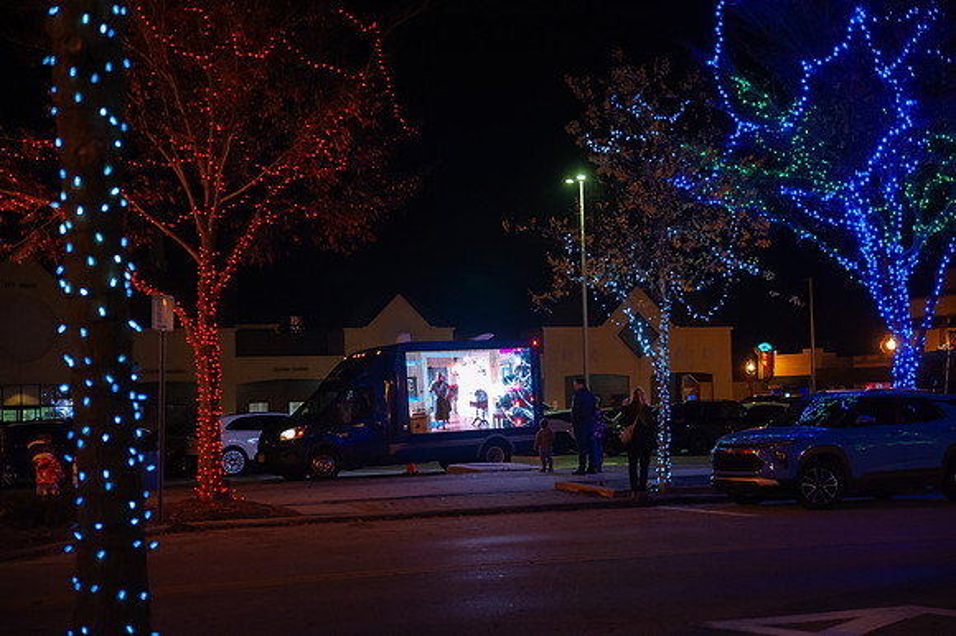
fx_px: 1380
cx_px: 478
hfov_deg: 38.2
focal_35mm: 52
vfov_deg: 26.0
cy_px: 318
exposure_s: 1/125
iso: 1600
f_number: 3.5
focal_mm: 52
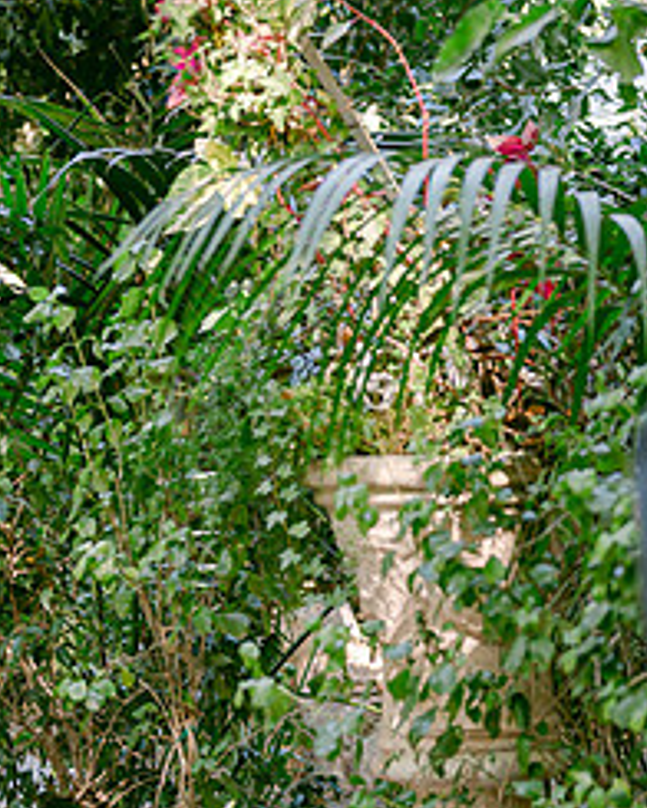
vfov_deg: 17.3
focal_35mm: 111
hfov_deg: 13.9
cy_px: 534
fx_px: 2657
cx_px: 347
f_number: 1.8
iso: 160
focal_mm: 50
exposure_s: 1/125
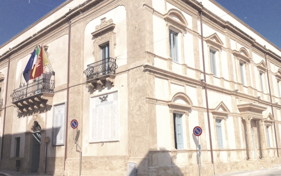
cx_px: 140
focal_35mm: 38
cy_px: 92
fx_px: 291
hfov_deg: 51.5
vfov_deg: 33.6
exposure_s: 1/3953
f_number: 2.4
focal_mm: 4.28
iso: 50
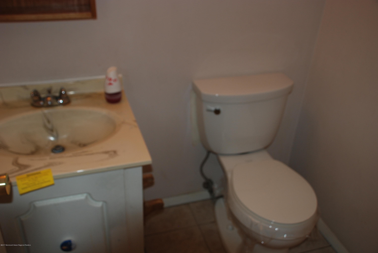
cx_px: 189
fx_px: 378
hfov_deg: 53.1
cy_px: 126
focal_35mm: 36
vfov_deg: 37.0
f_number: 4
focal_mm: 24
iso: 200
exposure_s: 1/60
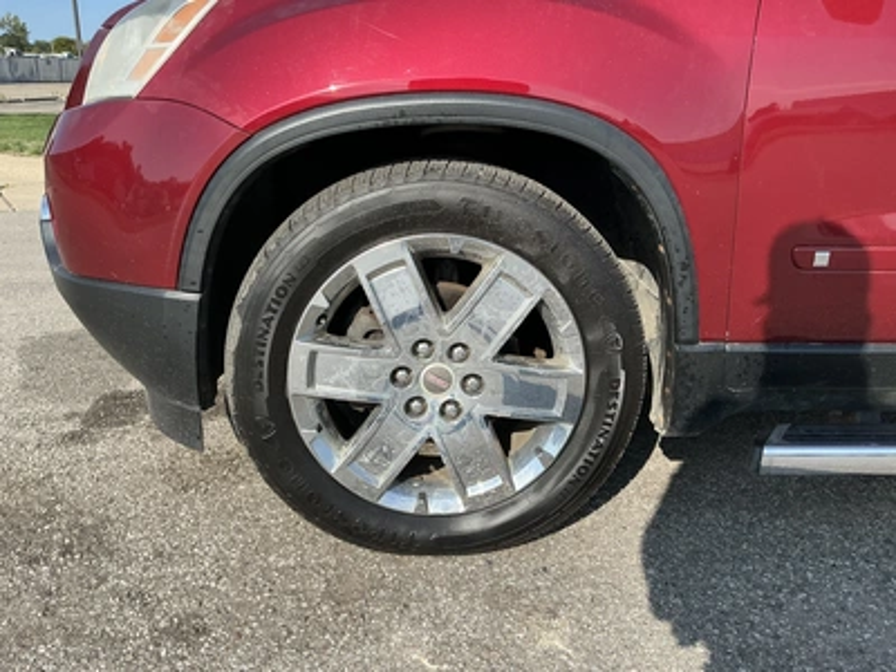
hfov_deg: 63.4
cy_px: 336
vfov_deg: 49.7
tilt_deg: -20.3
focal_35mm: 28
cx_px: 448
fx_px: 725
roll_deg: +3.2
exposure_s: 1/1055
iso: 25
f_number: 1.8
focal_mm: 3
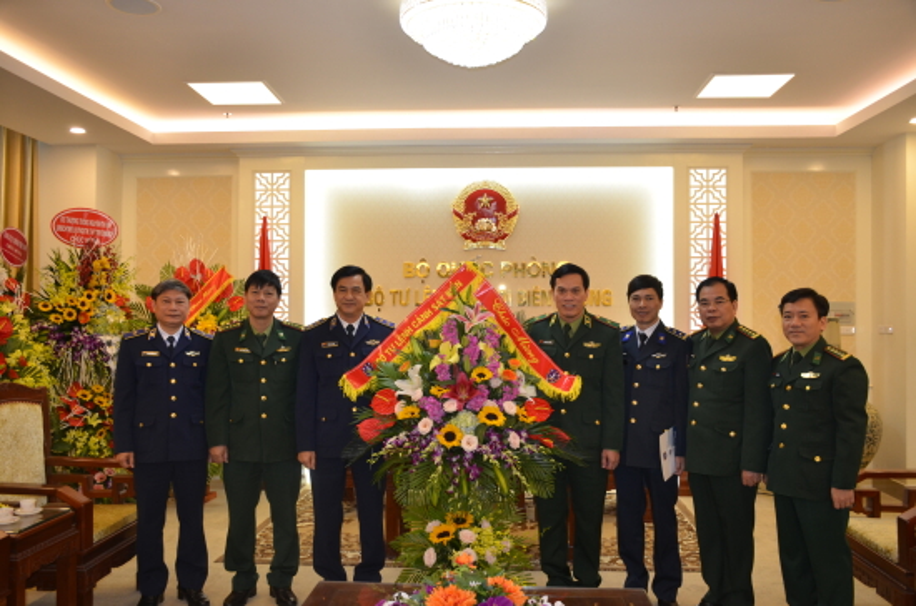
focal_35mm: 33
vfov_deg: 39.8
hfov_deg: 57.3
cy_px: 303
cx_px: 458
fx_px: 838
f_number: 3.5
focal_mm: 22
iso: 450
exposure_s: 1/60
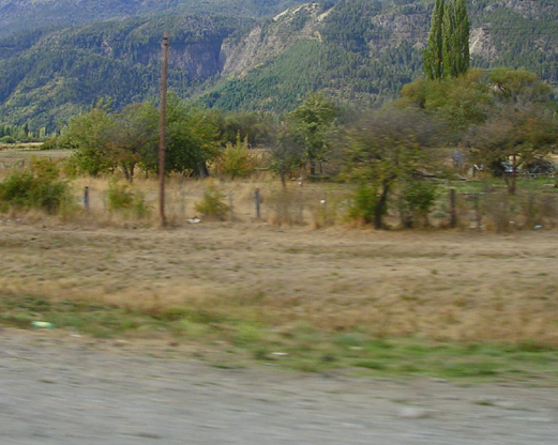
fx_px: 941
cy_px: 129
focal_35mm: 57
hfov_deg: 33.0
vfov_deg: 26.4
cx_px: 242
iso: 50
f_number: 5.6
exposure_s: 1/152
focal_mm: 5.8
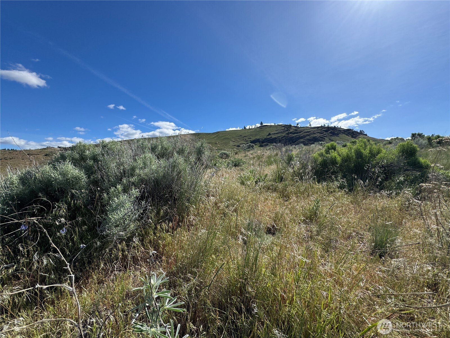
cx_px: 225
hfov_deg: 102.1
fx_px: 182
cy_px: 169
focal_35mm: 14
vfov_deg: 85.7
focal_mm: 2.22
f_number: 2.2
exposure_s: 1/2028
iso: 50
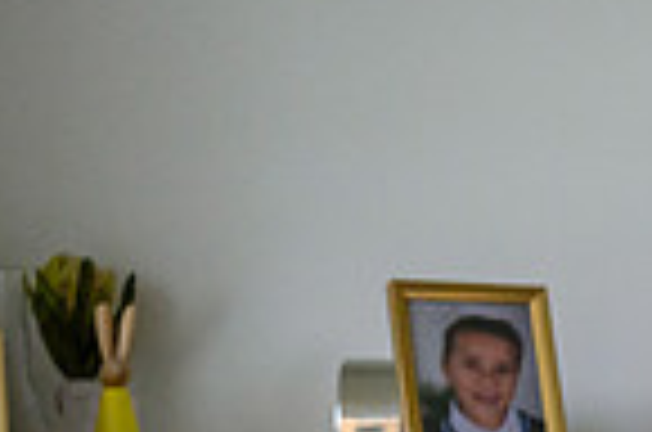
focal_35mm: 151
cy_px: 658
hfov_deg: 12.4
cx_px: 1190
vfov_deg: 8.8
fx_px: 2729
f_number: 2
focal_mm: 35
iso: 4500
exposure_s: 1/400
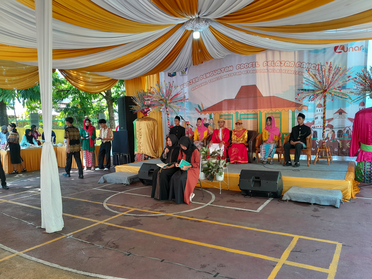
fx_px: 279
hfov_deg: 67.3
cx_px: 186
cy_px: 140
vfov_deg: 53.1
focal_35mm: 26
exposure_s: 1/50
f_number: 1.8
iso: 100
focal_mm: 3.98
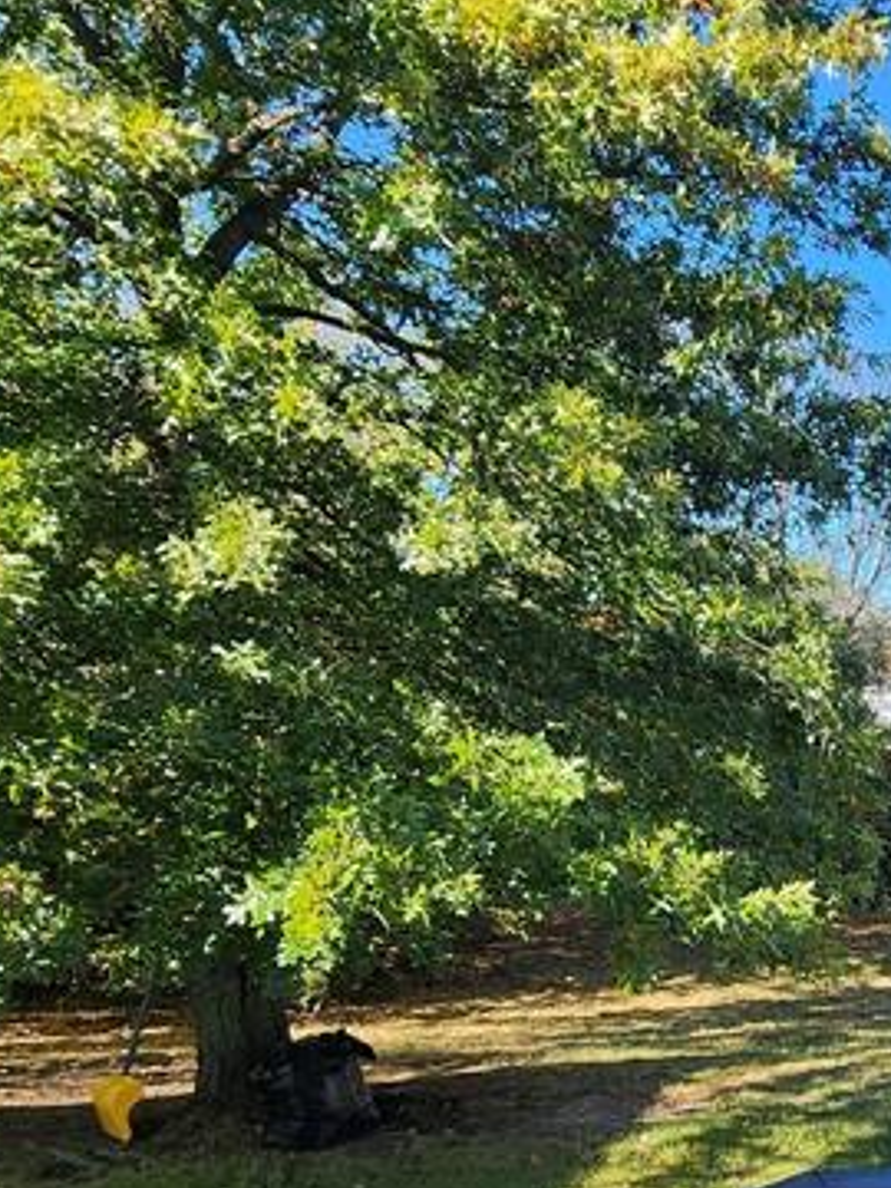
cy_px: 838
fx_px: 1270
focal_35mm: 37
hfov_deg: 30.4
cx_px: 1165
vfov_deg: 48.8
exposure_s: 1/681
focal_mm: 2.2
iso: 50
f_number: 2.2
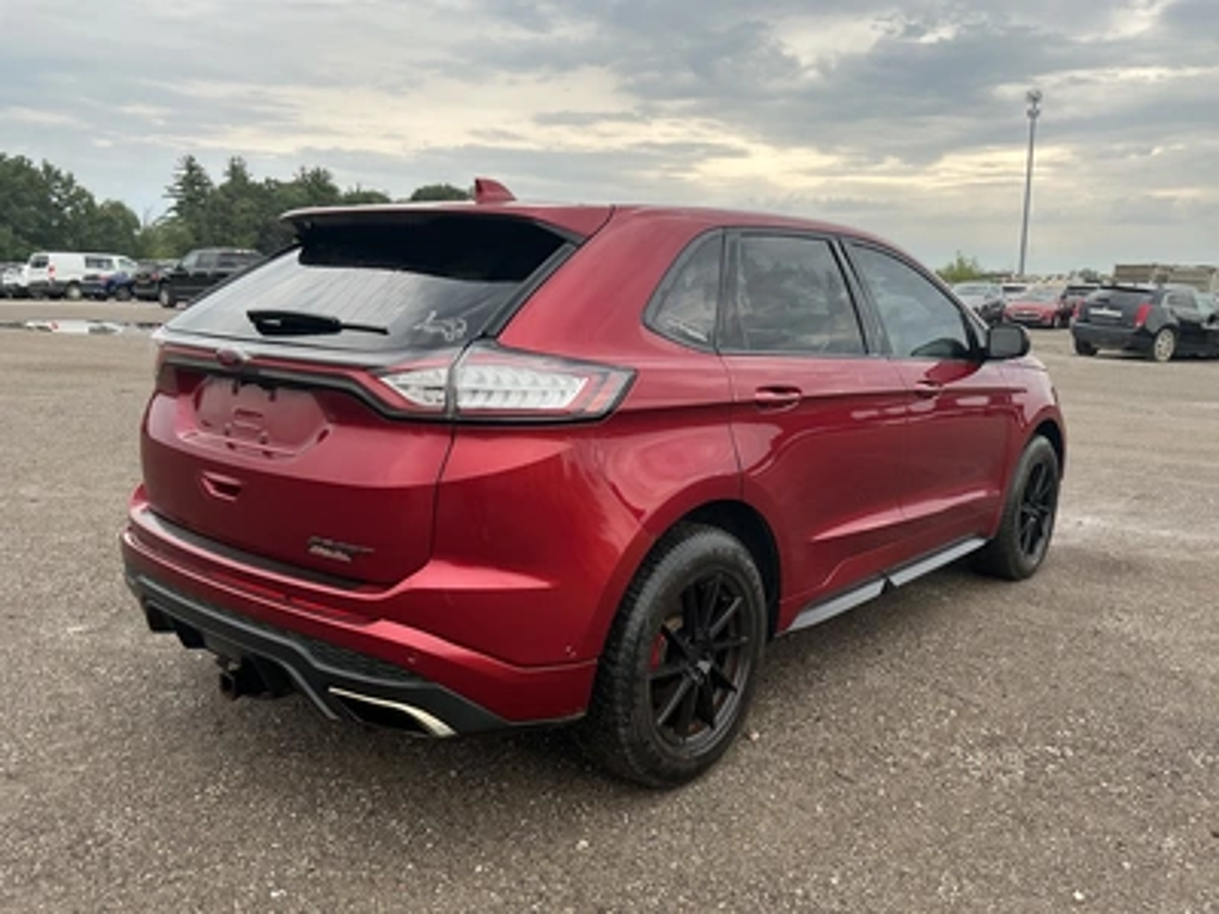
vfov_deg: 49.7
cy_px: 457
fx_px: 986
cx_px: 610
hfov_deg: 63.4
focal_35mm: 28
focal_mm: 3
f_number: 1.8
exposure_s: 1/446
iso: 25
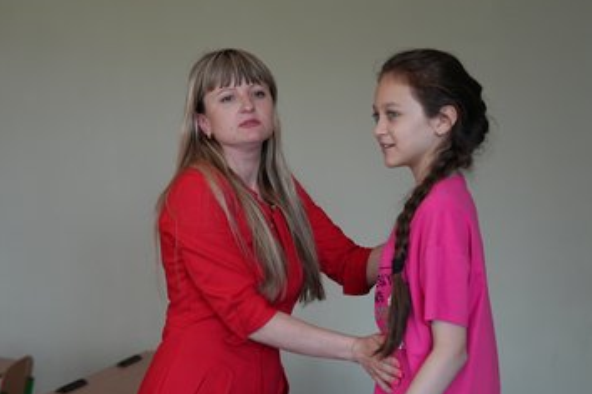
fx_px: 1283
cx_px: 331
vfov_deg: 17.5
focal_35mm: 78
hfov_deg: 26.0
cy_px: 203
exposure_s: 1/160
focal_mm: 69
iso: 2500
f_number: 4
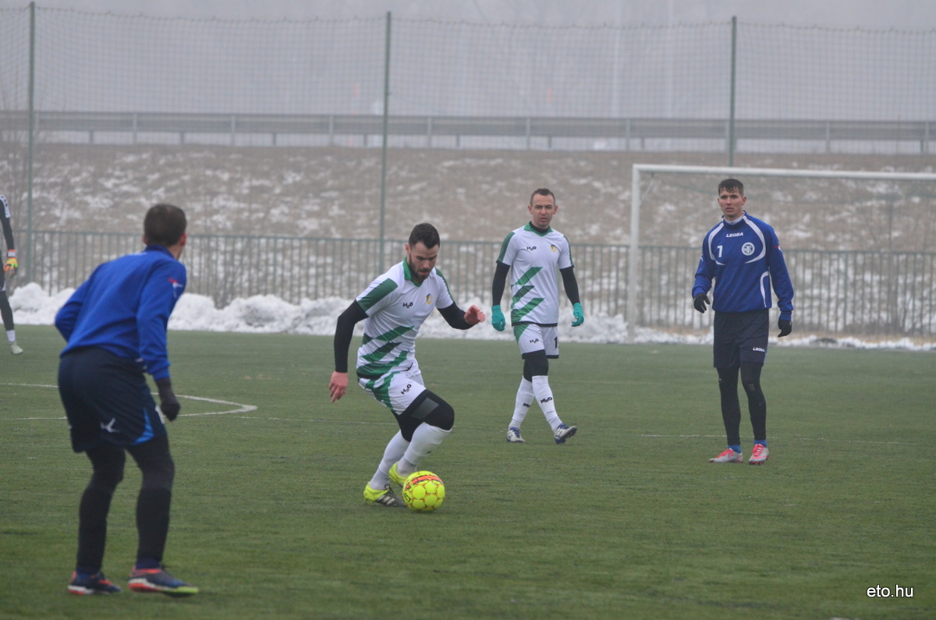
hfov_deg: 6.9
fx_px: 7784
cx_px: 468
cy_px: 310
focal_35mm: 300
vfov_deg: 4.6
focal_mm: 200
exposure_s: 1/1000
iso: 1250
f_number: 5.3
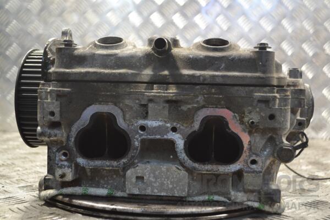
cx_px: 165
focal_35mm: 45
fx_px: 412
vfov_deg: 29.9
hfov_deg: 43.6
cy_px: 110
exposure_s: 1/60
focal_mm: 30
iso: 800
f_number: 4.5
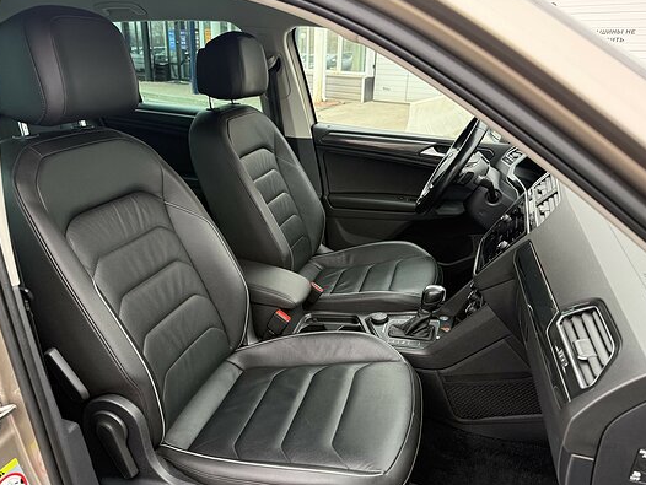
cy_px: 249
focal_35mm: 25
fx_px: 467
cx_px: 318
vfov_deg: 54.9
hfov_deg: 69.4
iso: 200
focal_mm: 6.76
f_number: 1.78
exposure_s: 1/230
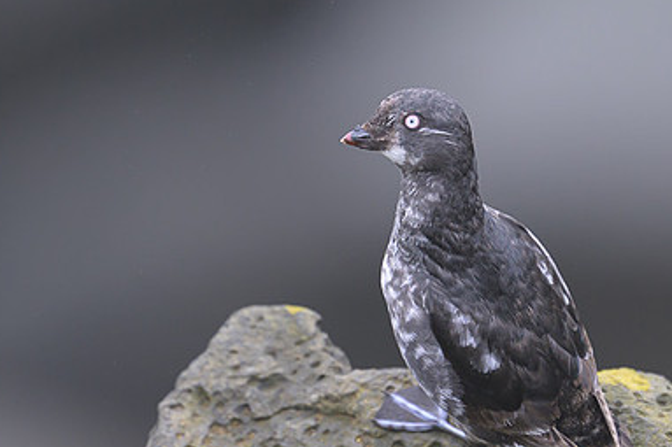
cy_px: 149
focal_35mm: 1303
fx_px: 24311
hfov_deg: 1.6
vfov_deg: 1.1
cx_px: 390
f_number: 4
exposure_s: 1/1600
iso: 800
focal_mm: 560
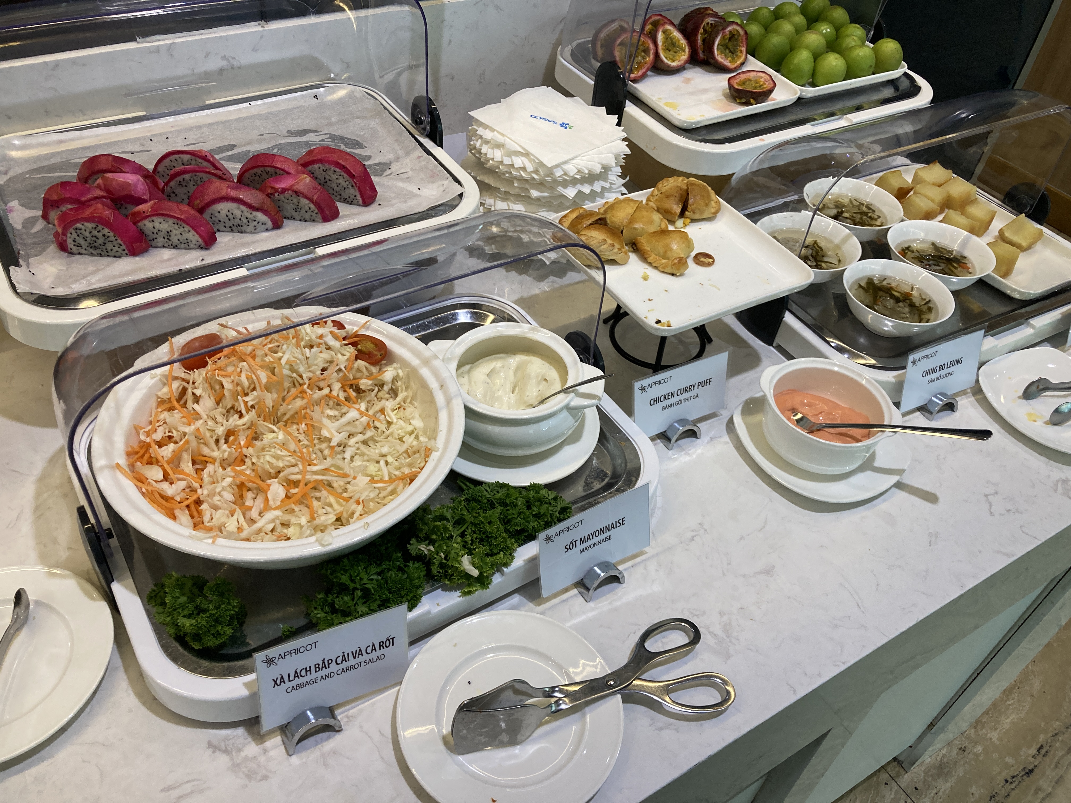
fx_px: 866
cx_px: 536
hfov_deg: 63.4
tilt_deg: -43.6
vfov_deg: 49.7
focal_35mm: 28
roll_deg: -5.8
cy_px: 402
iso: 80
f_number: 1.8
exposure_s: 1/63
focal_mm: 3.99
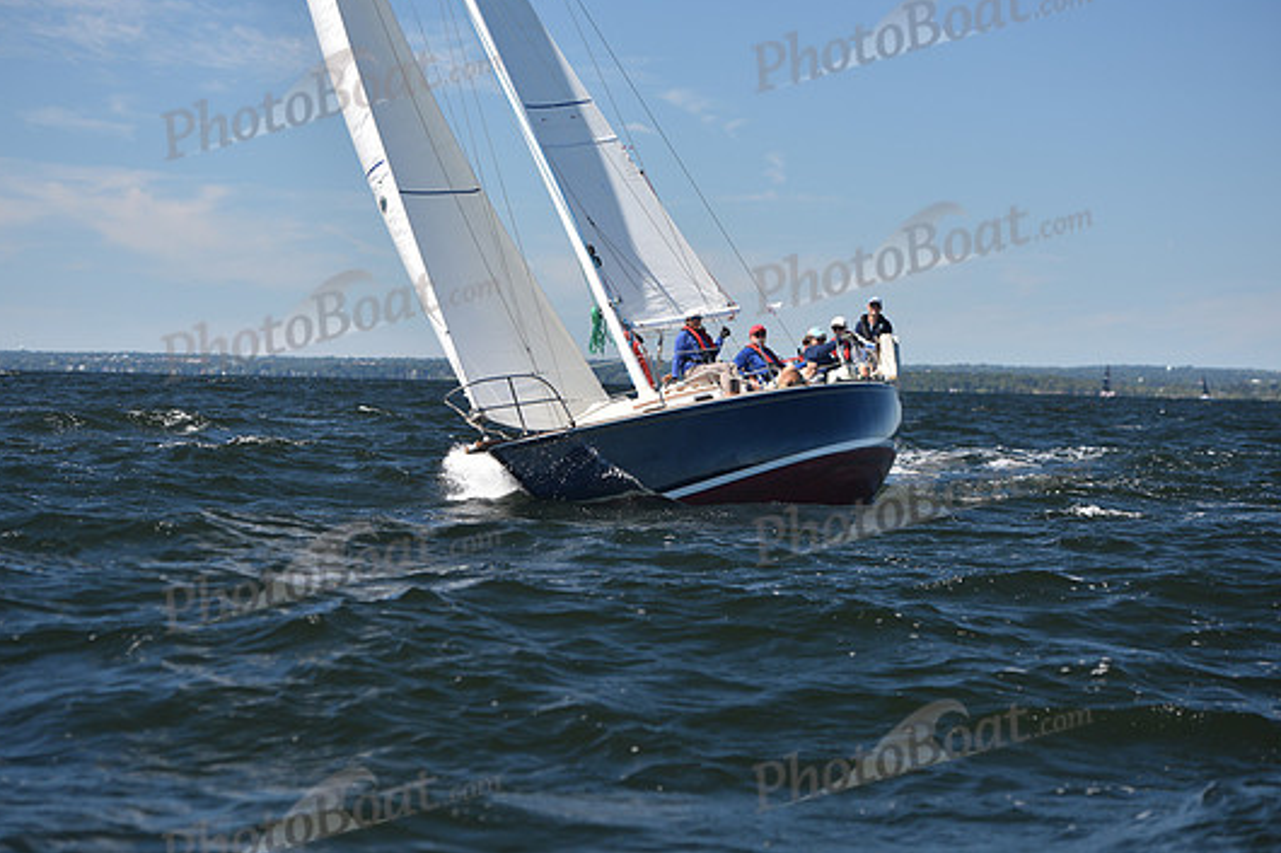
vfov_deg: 11.9
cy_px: 412
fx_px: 4091
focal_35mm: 115
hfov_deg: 17.8
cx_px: 628
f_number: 3.5
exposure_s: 1/1000
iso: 200
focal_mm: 105
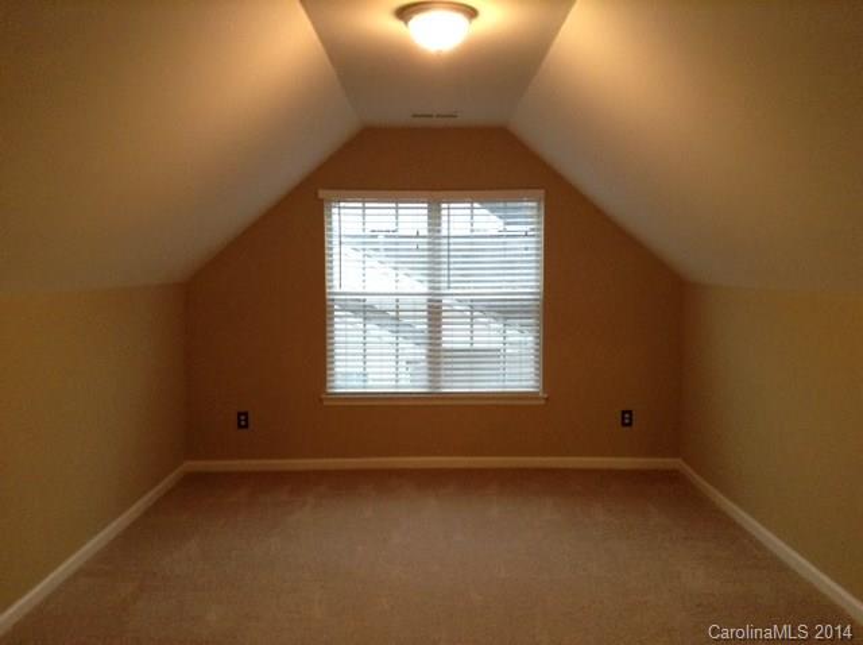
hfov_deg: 55.4
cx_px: 432
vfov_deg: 42.8
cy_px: 322
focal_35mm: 33
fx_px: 821
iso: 200
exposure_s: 1/24
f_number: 2.4
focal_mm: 3.3
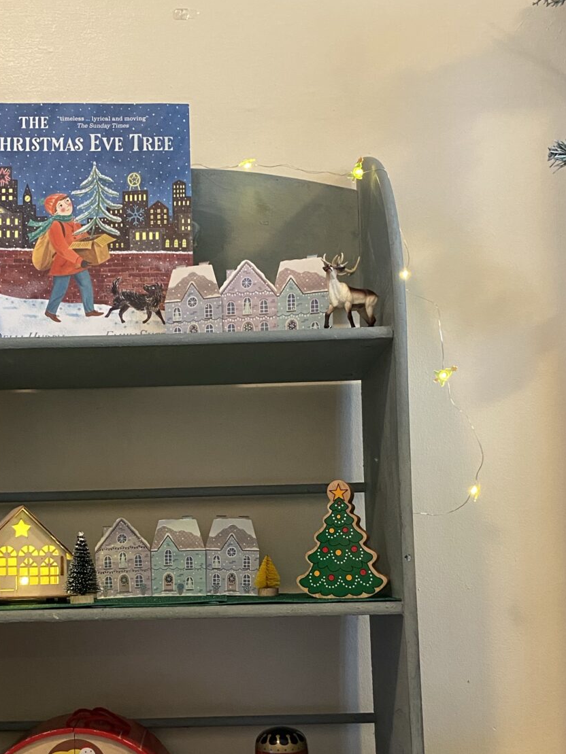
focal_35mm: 45
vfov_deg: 41.4
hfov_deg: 32.0
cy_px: 520
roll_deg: +1.7
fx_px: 981
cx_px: 199
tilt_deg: +2.0
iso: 500
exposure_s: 1/25
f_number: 1.8
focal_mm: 4.25
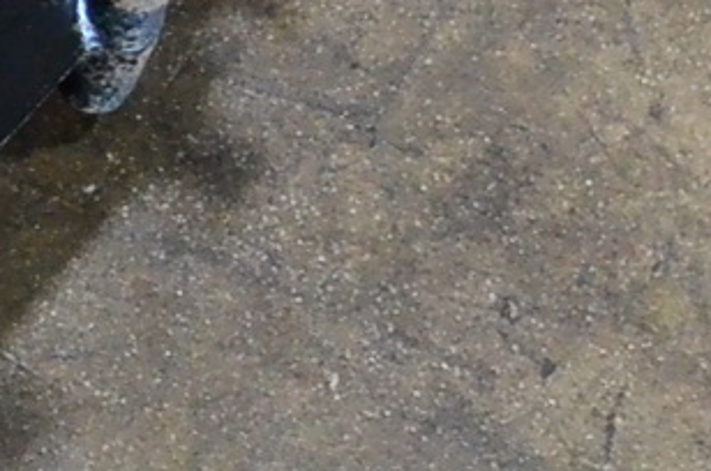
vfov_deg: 5.7
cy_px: 113
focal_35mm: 240
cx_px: -1039
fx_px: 4730
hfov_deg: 7.9
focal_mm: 20
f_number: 4.5
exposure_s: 1/80
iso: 2500
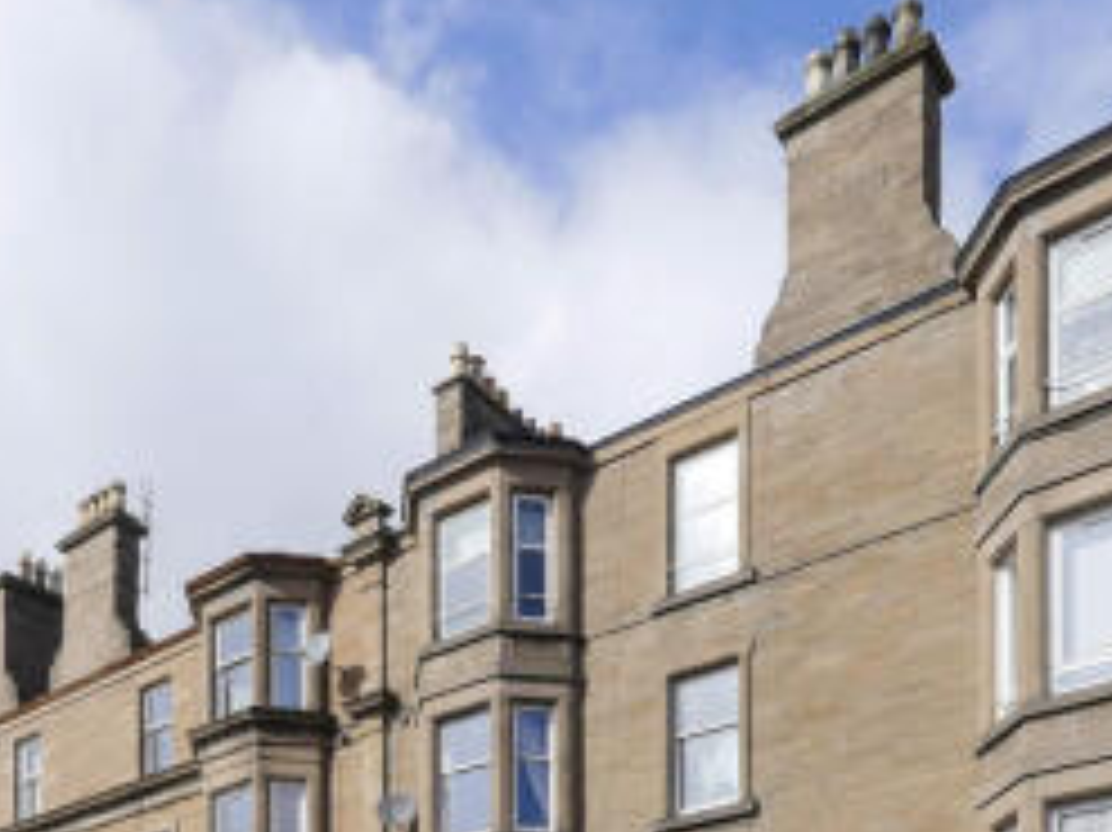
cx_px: 538
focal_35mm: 24
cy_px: 695
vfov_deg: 52.2
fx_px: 771
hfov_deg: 71.6
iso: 200
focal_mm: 7
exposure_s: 1/400
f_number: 7.1
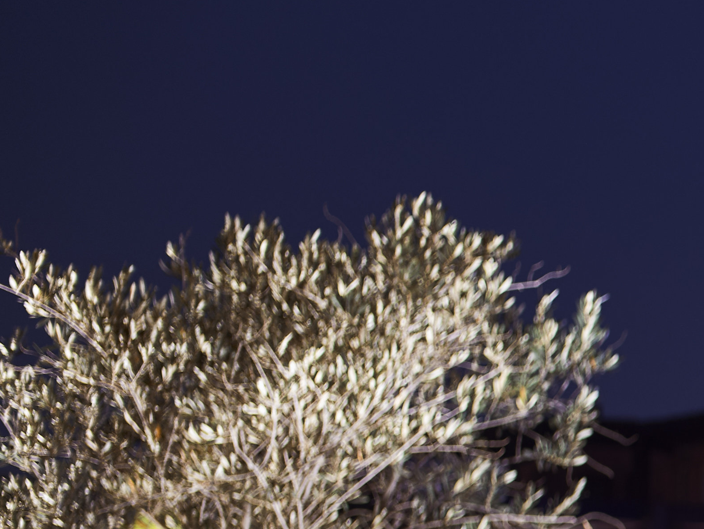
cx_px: 1788
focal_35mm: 178
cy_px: 857
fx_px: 3621
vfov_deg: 8.1
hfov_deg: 9.6
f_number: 4.8
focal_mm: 35
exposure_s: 5
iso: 100
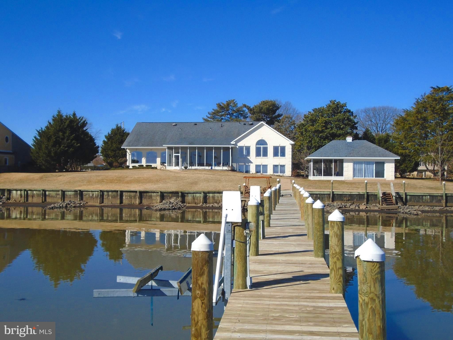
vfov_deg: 34.4
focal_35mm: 42
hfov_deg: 44.8
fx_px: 550
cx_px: 226
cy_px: 170
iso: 100
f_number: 10.3
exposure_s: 1/160
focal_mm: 7.4
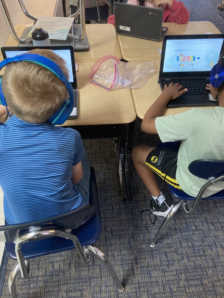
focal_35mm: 28
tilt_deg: -47.1
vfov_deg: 63.4
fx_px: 242
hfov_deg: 49.7
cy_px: 149
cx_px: 112
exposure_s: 1/30
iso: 320
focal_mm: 3.99
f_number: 1.8
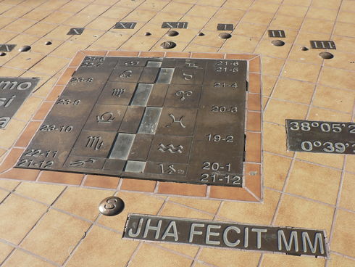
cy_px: 134
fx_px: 400
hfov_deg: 47.8
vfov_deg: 36.8
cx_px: 178
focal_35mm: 39
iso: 64
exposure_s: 1/400
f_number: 4
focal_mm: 6.6
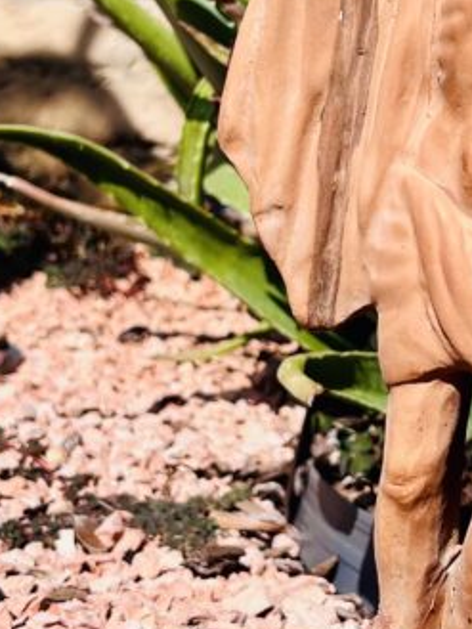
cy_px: 228
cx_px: 371
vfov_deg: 24.0
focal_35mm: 81
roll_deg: -6.8
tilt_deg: -4.1
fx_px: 1472
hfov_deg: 18.1
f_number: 1.5
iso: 50
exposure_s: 1/5587
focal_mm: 5.7
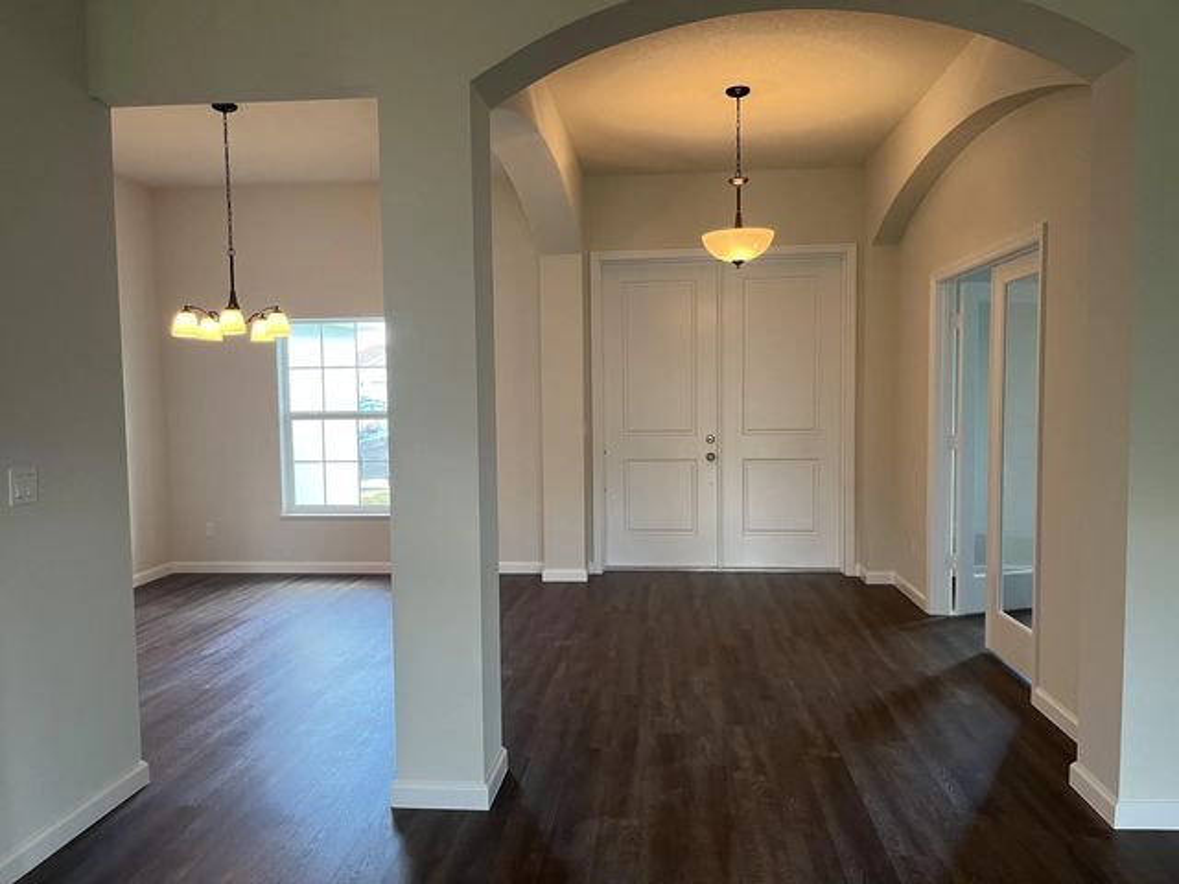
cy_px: 442
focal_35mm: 26
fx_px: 886
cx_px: 590
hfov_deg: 67.3
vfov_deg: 53.1
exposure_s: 1/60
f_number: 1.6
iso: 100
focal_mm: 5.1
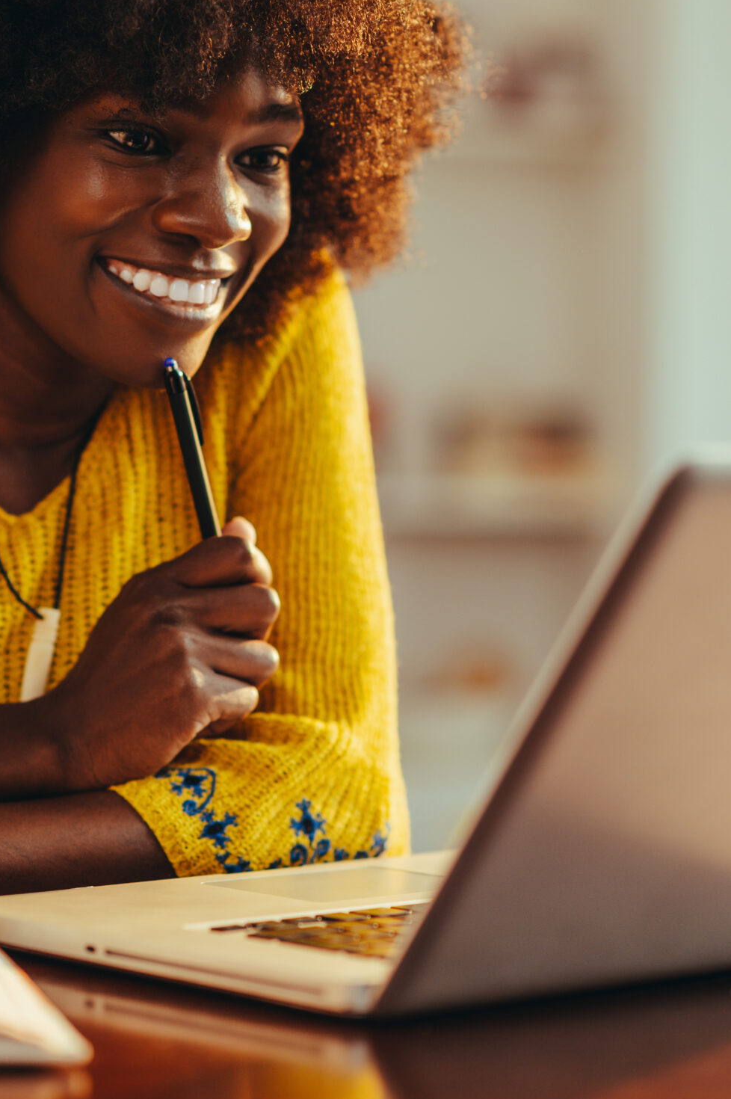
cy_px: 440
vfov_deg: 18.4
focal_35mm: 111
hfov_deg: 12.3
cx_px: 343
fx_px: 3385
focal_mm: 85
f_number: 2.2
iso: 250
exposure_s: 1/160
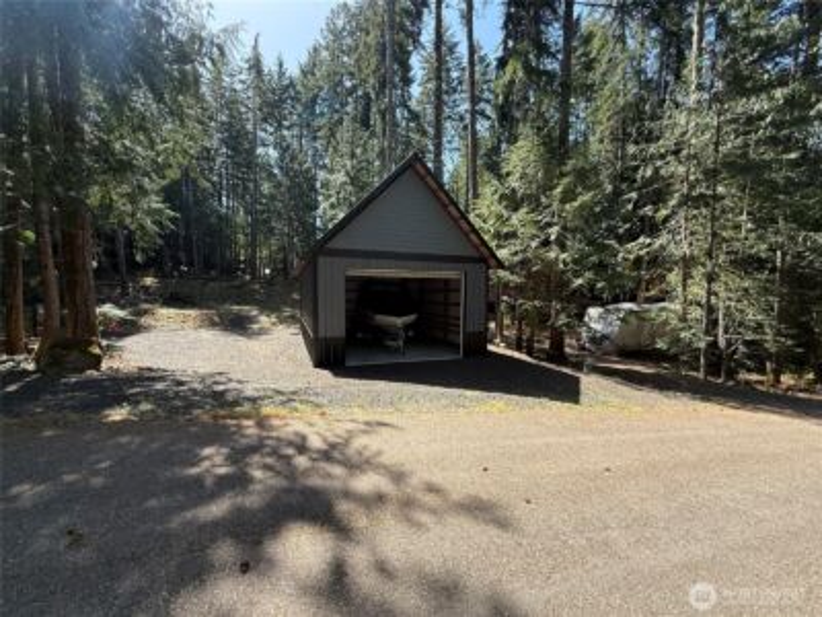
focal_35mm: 14
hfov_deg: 102.1
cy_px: 308
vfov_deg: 85.7
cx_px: 411
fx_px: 332
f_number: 2.2
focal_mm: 2.22
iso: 50
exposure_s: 1/381
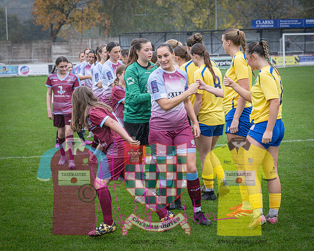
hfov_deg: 20.8
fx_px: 854
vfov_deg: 16.7
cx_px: 169
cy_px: 109
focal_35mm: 92
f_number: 5
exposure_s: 1/640
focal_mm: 70
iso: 1250
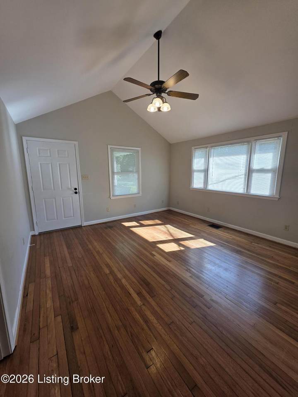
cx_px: 149
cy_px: 198
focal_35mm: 13
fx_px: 149
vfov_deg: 106.2
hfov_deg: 89.9
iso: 40
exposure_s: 1/120
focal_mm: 2.2
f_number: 1.9
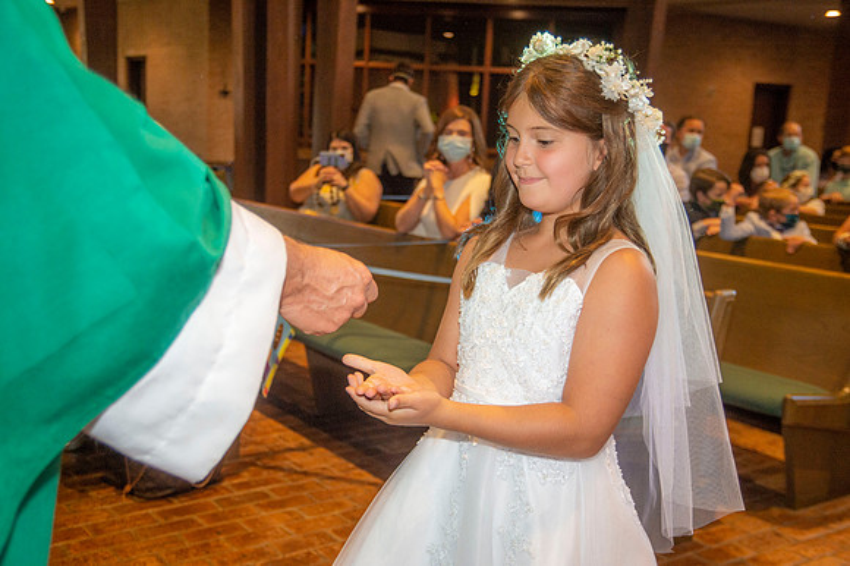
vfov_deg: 29.8
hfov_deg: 43.6
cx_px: 425
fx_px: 1062
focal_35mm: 45
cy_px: 283
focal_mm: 45
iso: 1600
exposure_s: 1/200
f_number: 5
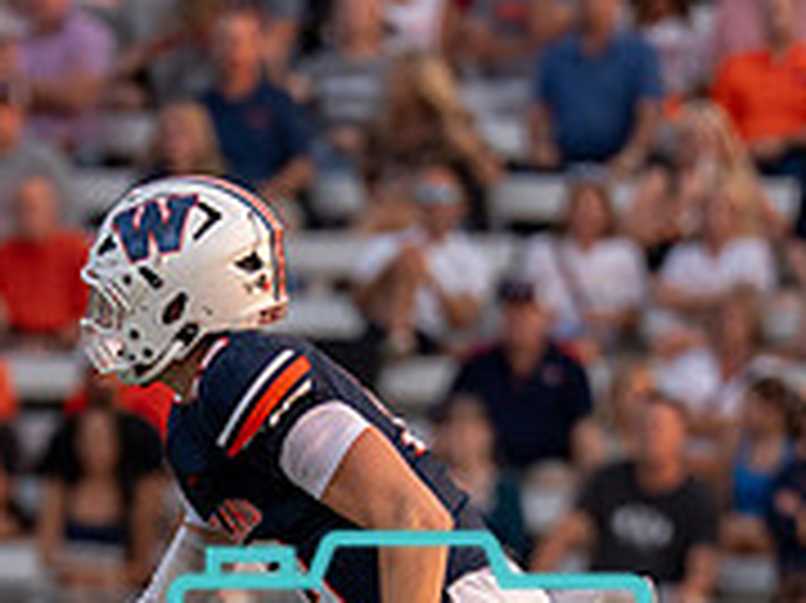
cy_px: 690
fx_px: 21733
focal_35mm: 934
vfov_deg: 1.6
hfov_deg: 2.1
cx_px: 161
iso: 800
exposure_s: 1/2500
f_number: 2.8
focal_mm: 200
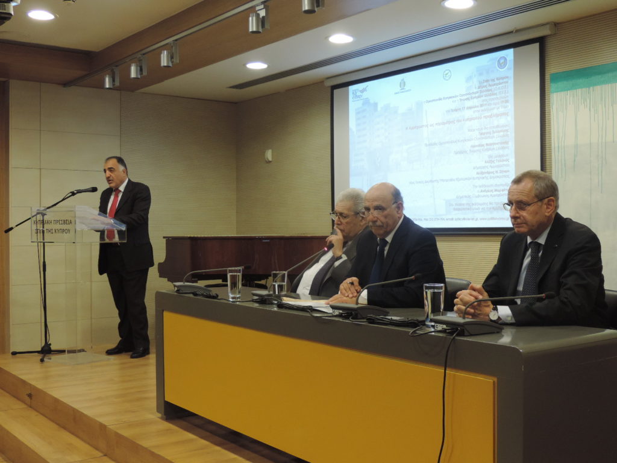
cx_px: 308
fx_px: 766
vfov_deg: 33.6
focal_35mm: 43
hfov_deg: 43.9
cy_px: 232
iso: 400
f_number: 3.4
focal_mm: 7.6
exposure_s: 1/40
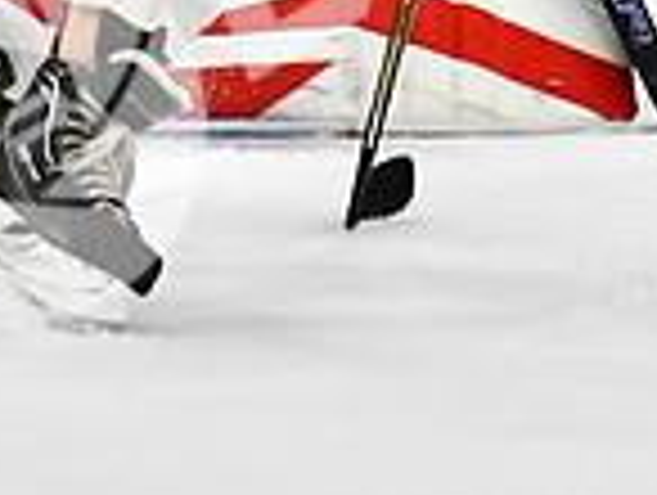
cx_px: 801
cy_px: -335
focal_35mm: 1088
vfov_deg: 1.4
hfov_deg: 1.8
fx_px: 20684
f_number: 2.8
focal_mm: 190
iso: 8000
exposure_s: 1/1600
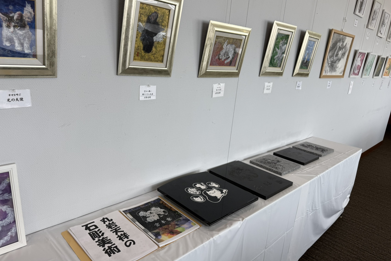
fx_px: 271
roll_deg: -4.8
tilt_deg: -15.5
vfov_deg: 51.3
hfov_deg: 71.5
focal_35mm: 25
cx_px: 196
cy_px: 130
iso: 64
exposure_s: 1/150
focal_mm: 6.76
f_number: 1.78
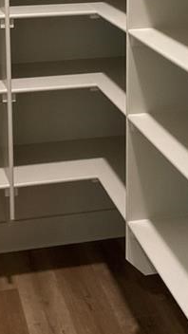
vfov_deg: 28.6
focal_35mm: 69
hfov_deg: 17.4
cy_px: -1
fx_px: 611
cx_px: 49
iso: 200
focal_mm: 3
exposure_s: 1/60
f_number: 1.8
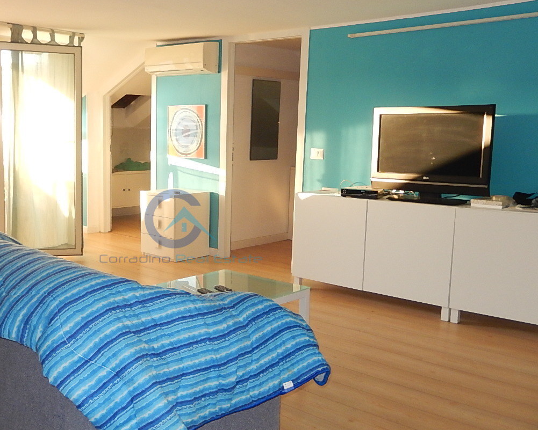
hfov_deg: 46.1
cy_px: 226
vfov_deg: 38.2
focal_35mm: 39
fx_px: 621
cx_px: 181
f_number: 3.4
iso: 200
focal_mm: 4.5
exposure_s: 1/30
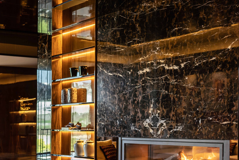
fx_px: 398
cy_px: 135
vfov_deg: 22.2
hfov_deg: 33.3
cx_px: 93
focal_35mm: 60
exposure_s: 1/60
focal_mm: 35
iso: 320
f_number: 2.8
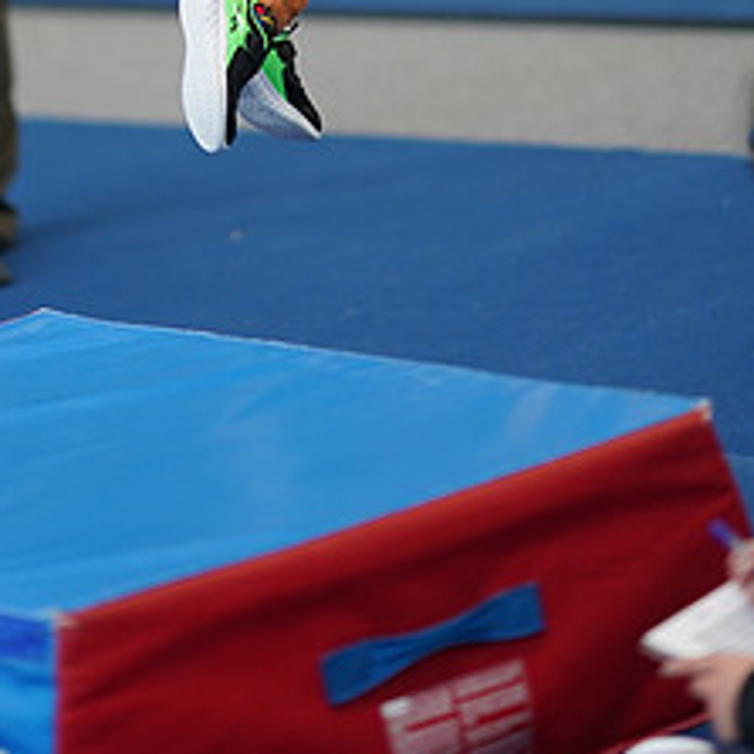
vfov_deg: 9.2
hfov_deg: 9.3
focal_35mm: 188
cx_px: 208
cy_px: -189
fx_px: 4633
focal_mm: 85
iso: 500
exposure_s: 1/500
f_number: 1.4
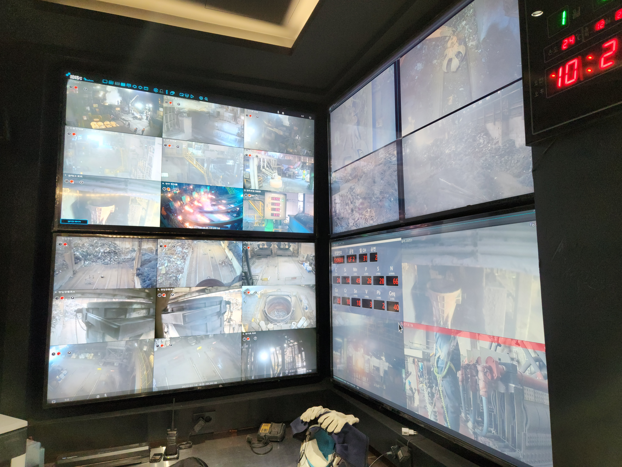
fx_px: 413
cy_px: 234
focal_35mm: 23
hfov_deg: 73.9
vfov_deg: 58.9
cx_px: 311
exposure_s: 1/60
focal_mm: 5.4
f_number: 1.8
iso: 160
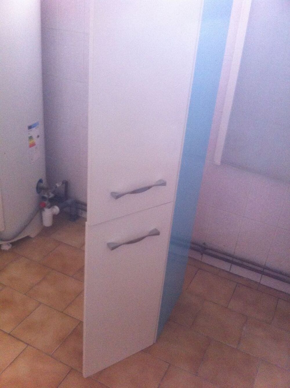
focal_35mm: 35
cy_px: 194
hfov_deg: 40.6
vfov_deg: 52.7
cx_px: 145
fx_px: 392
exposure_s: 1/15
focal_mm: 3.85
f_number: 2.8
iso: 320
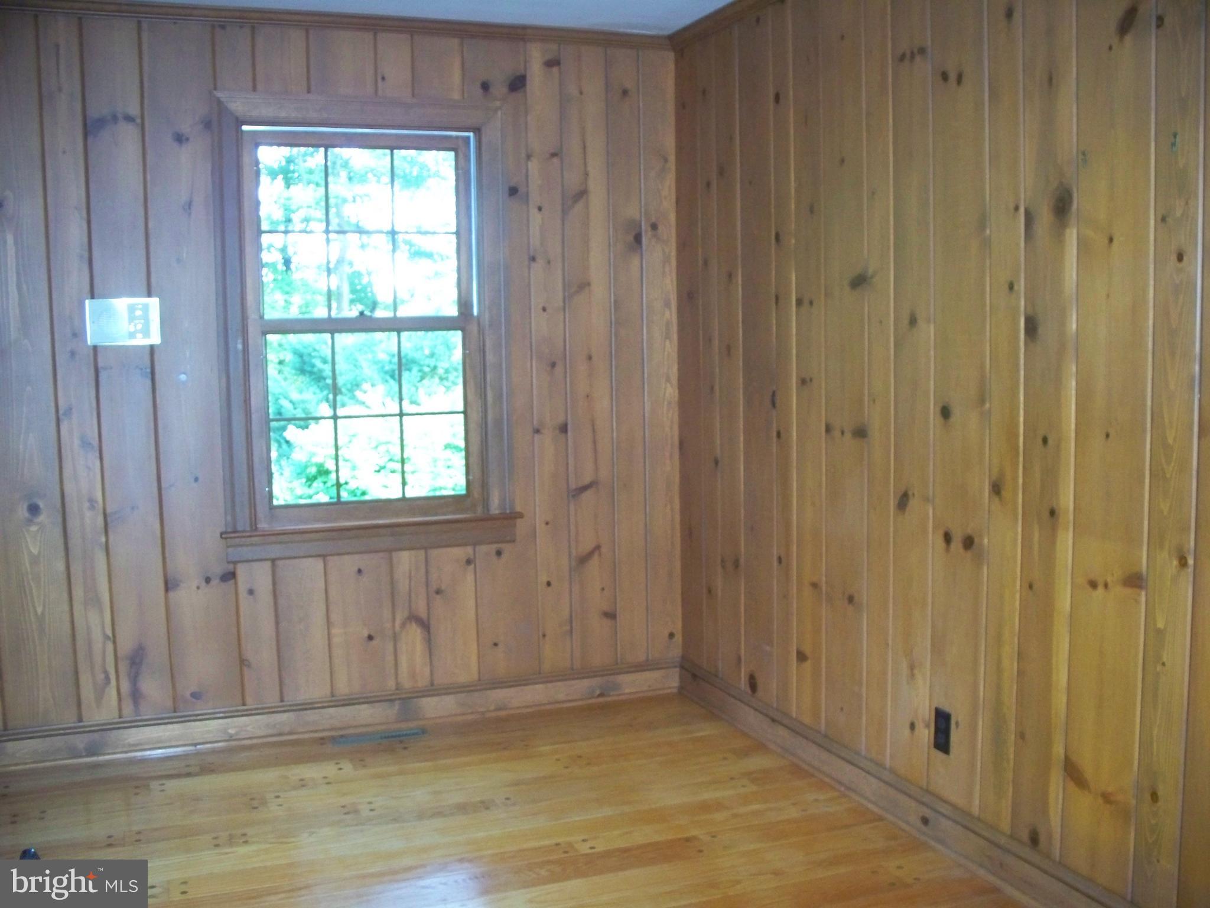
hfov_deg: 51.4
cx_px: 605
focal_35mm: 36
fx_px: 1258
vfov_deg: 39.7
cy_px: 454
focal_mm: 7.54
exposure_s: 1/30
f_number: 2.8
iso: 400
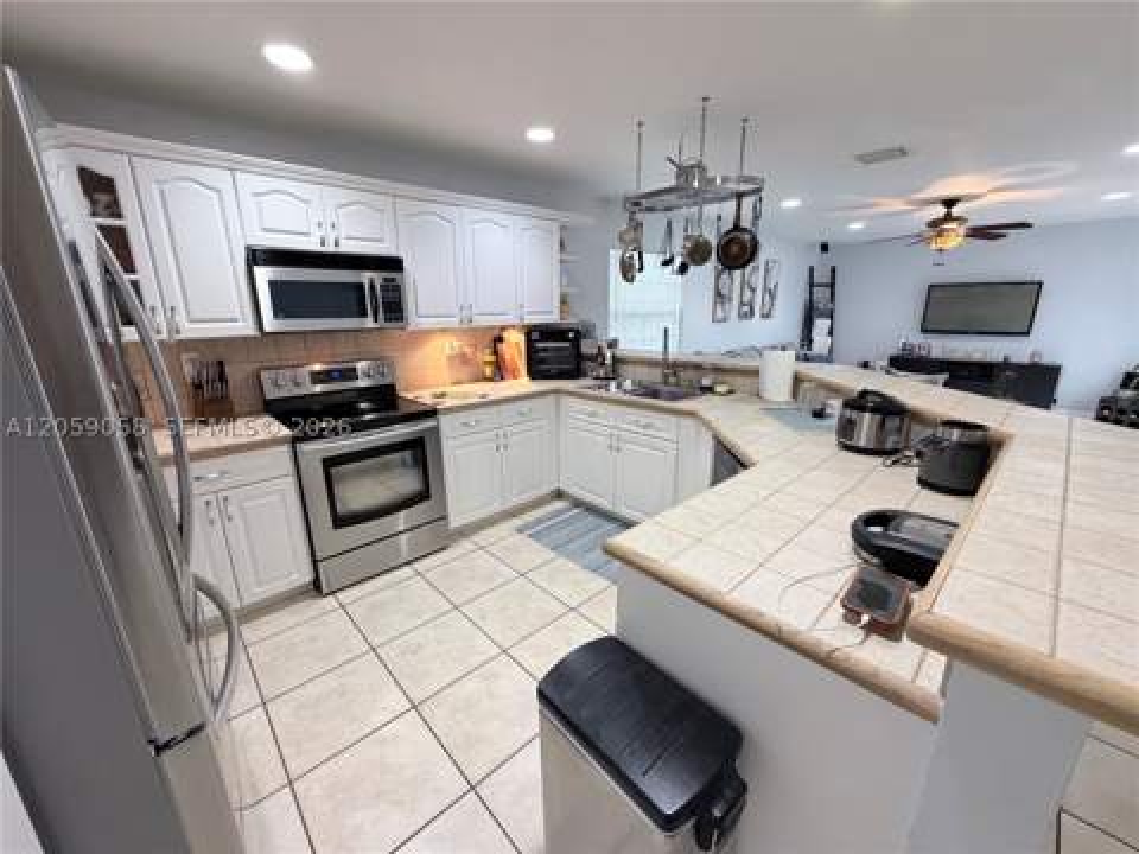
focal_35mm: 14
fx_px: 461
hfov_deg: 102.1
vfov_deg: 85.7
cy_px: 427
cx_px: 570
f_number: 2.2
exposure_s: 1/60
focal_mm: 2.22
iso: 400
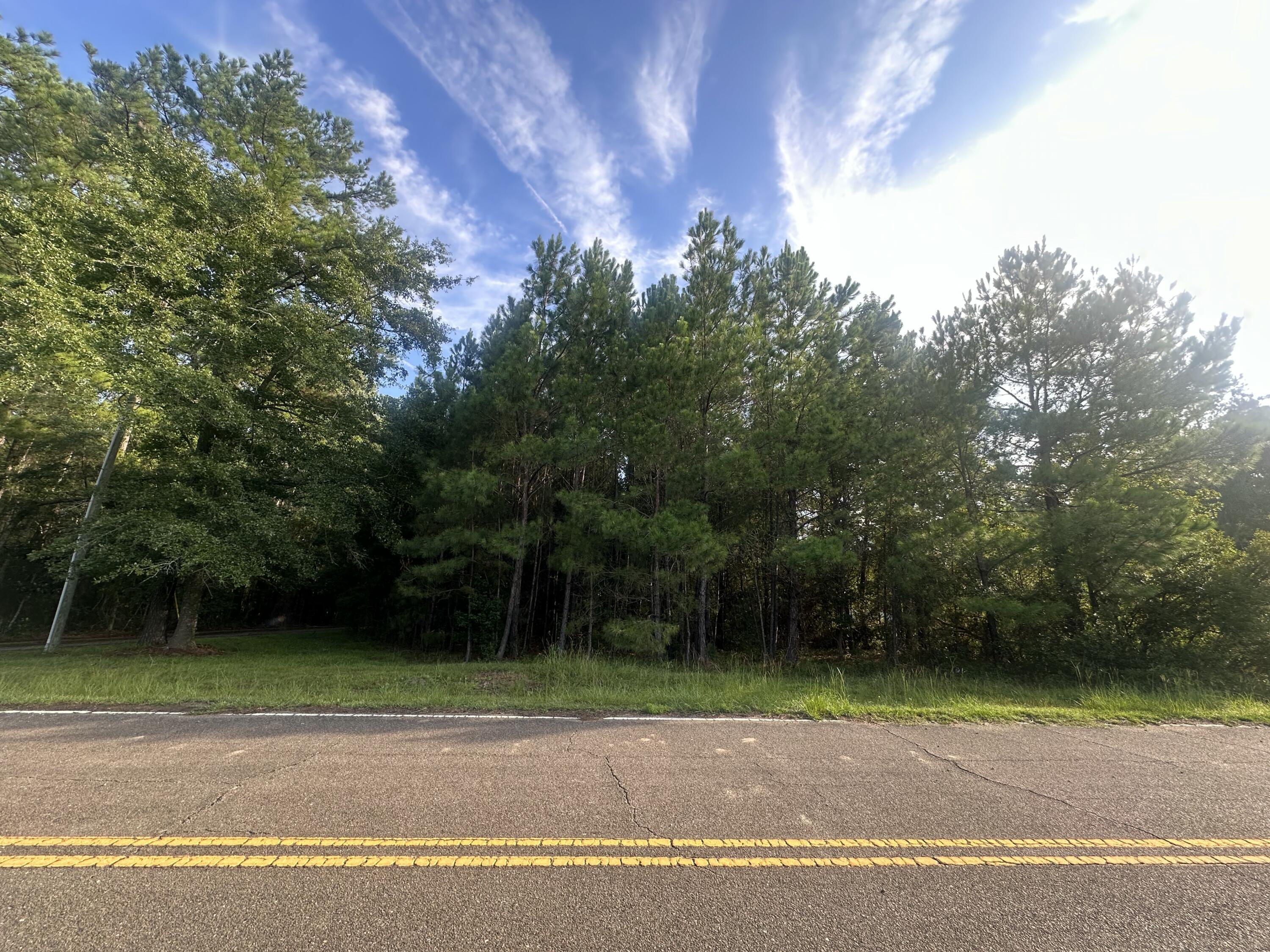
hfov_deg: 102.1
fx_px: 514
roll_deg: -1.7
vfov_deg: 85.7
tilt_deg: +15.4
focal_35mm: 14
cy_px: 476
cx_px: 635
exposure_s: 1/143
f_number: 2.2
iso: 40
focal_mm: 2.22
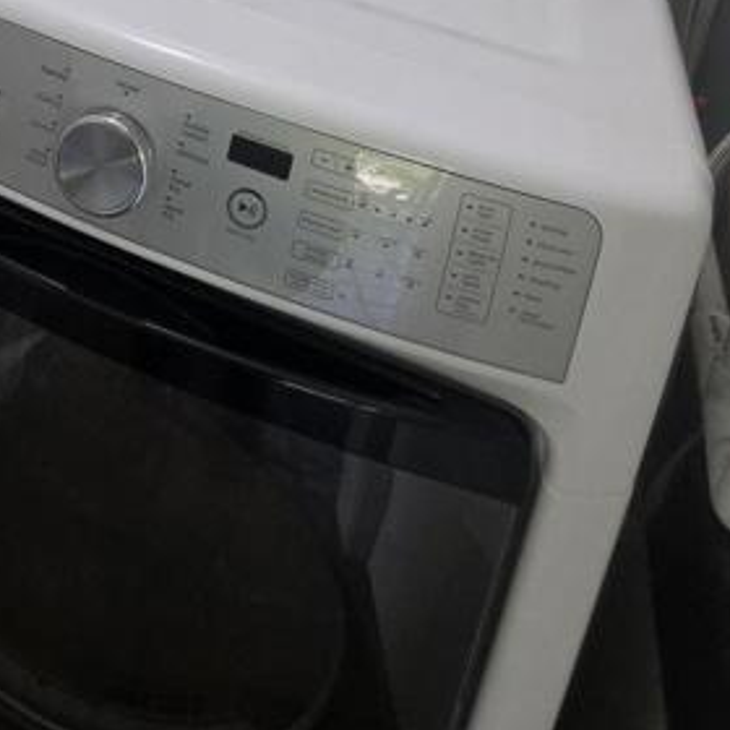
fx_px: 1002
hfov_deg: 37.2
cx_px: 63
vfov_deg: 29.9
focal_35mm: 42
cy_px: -269
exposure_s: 1/120
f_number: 1.9
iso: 200
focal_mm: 2.2
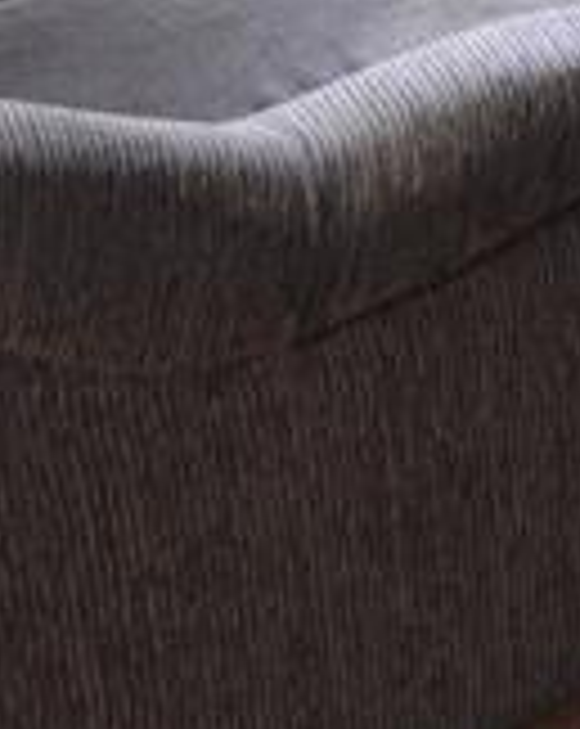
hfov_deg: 12.6
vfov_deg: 16.6
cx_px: 1470
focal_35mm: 89
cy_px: -711
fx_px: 1915
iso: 1250
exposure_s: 1/30
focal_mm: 10
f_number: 3.5
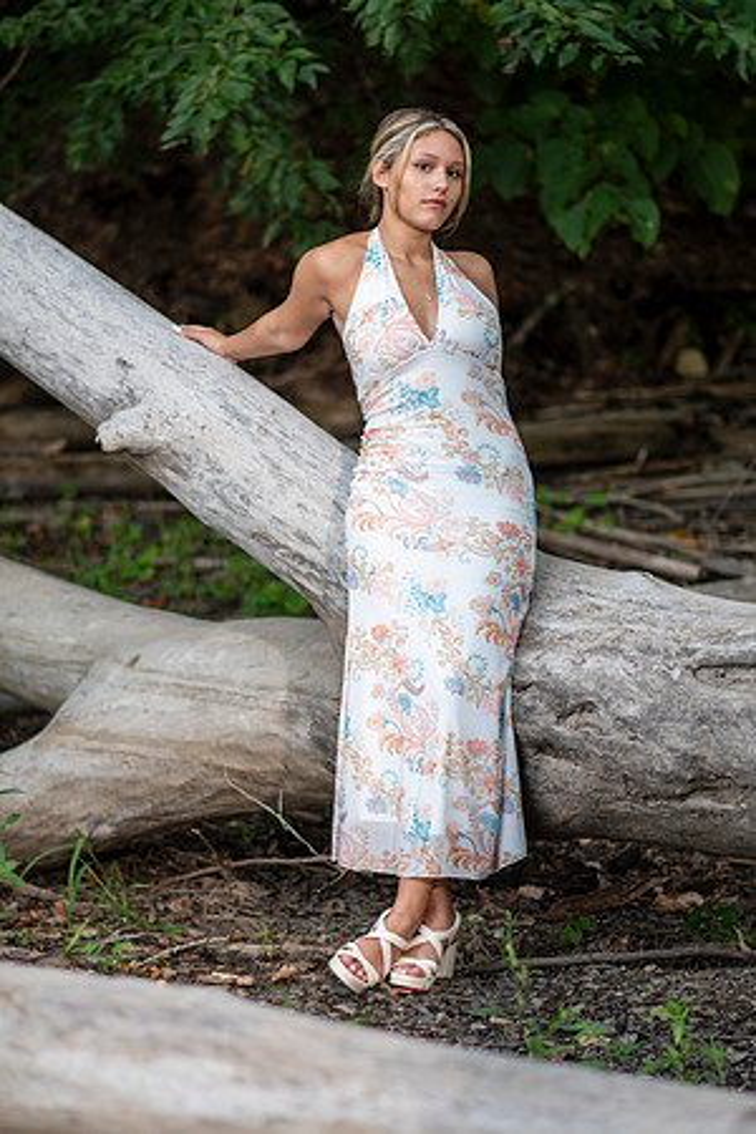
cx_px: 378
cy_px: 567
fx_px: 4000
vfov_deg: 16.1
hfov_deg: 10.8
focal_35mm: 127
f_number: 1.8
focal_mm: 85
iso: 100
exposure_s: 1/500
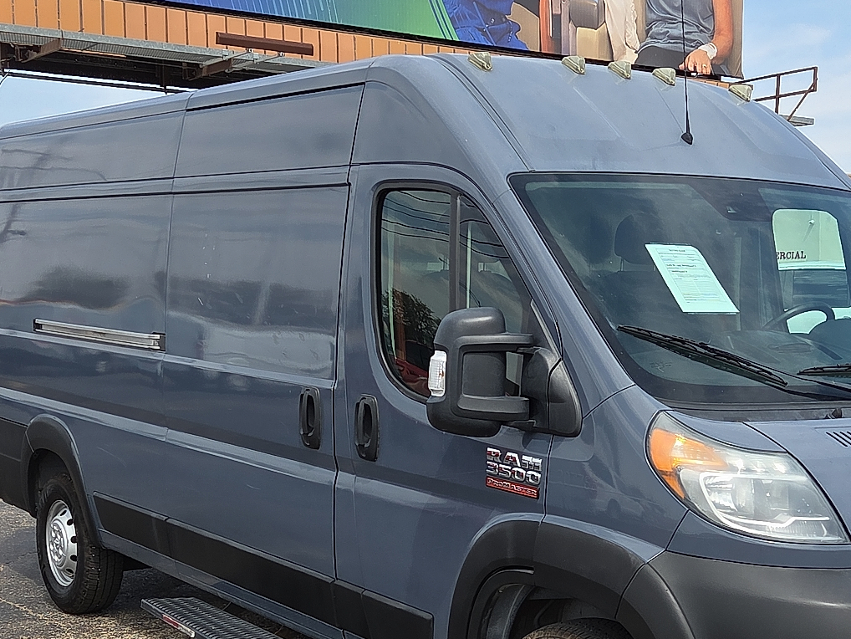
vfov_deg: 26.3
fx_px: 1352
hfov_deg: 34.7
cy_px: 467
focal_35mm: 55
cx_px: 549
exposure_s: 1/5000
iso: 76
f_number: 1.8
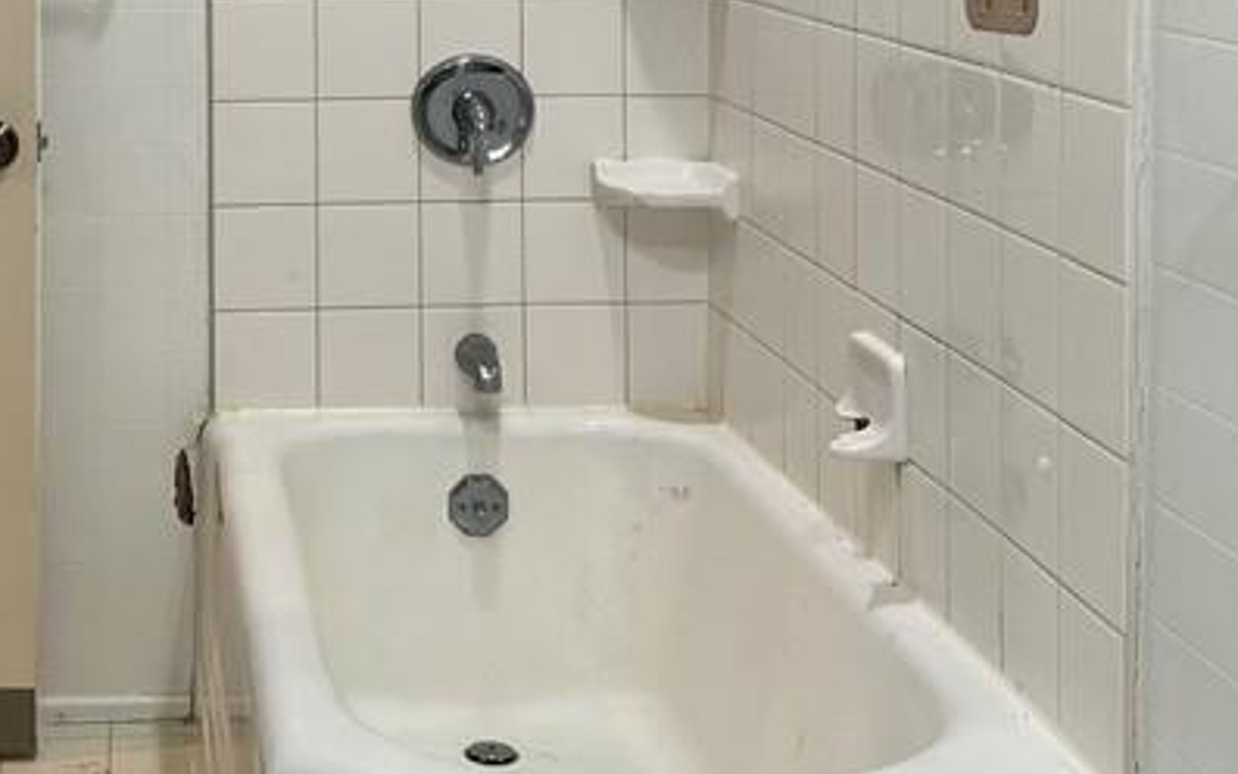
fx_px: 2395
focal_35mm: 71
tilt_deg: -3.3
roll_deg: +1.6
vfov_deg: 17.7
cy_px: -62
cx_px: 284
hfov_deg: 28.5
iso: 80
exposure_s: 1/60
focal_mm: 5.7
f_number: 1.5
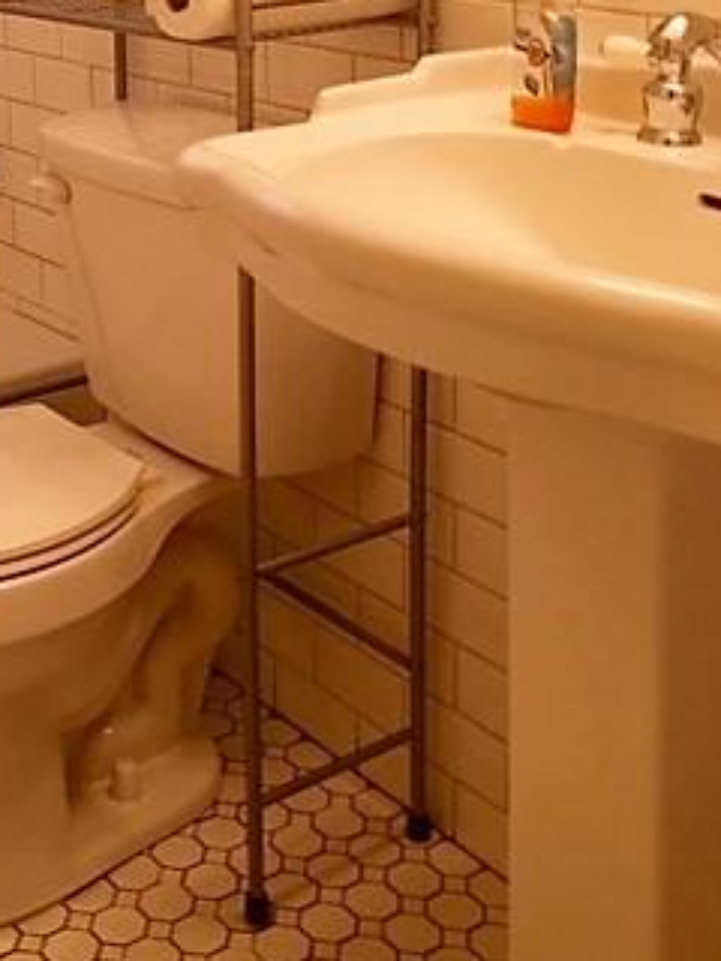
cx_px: 11
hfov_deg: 24.2
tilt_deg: -9.2
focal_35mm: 58
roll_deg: +2.8
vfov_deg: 31.6
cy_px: 83
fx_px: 1611
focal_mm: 4.15
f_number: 2.2
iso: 25
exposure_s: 1/15
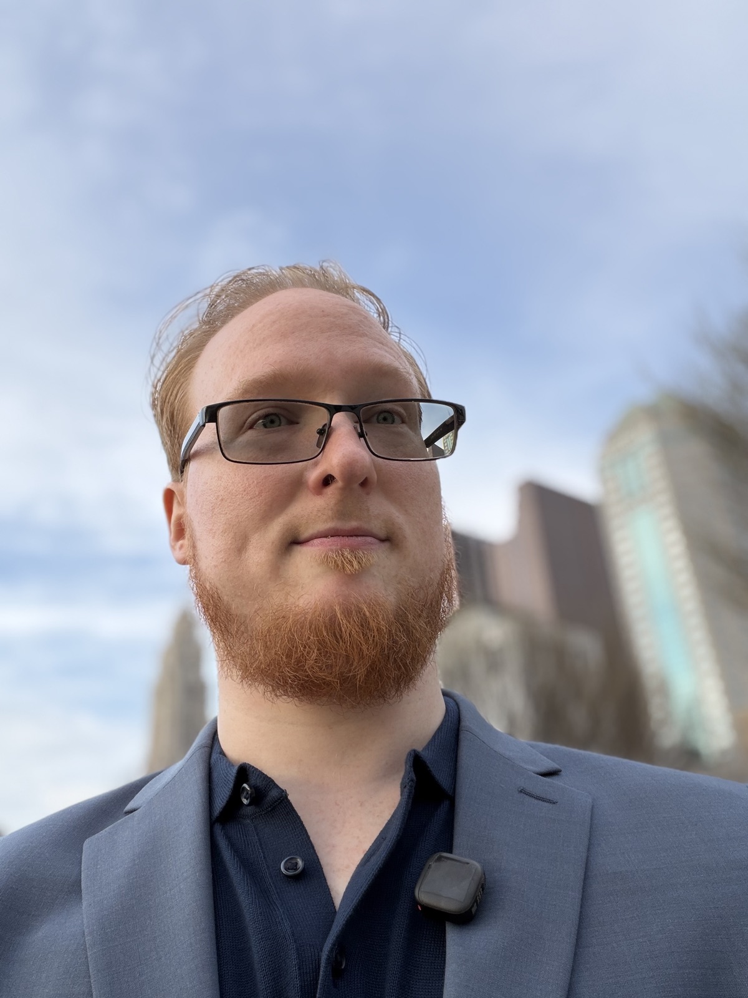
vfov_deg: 60.0
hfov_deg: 46.8
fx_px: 864
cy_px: 499
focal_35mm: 30
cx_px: 374
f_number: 1.9
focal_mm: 2.71
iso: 32
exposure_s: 1/288
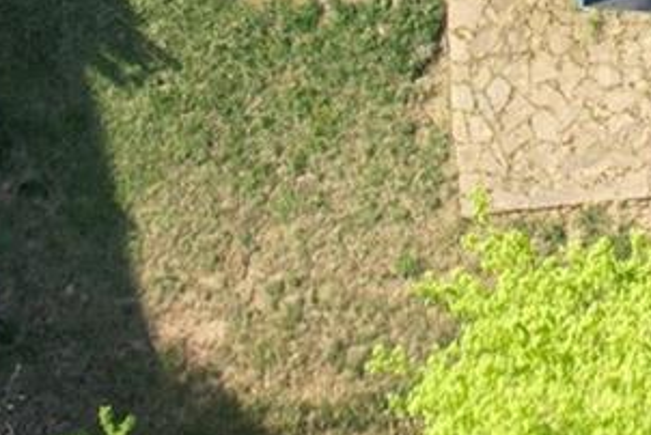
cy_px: -707
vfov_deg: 8.3
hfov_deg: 13.5
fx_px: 2697
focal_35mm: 149
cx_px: 735
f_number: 2.8
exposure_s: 1/640
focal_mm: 8.38
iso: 100
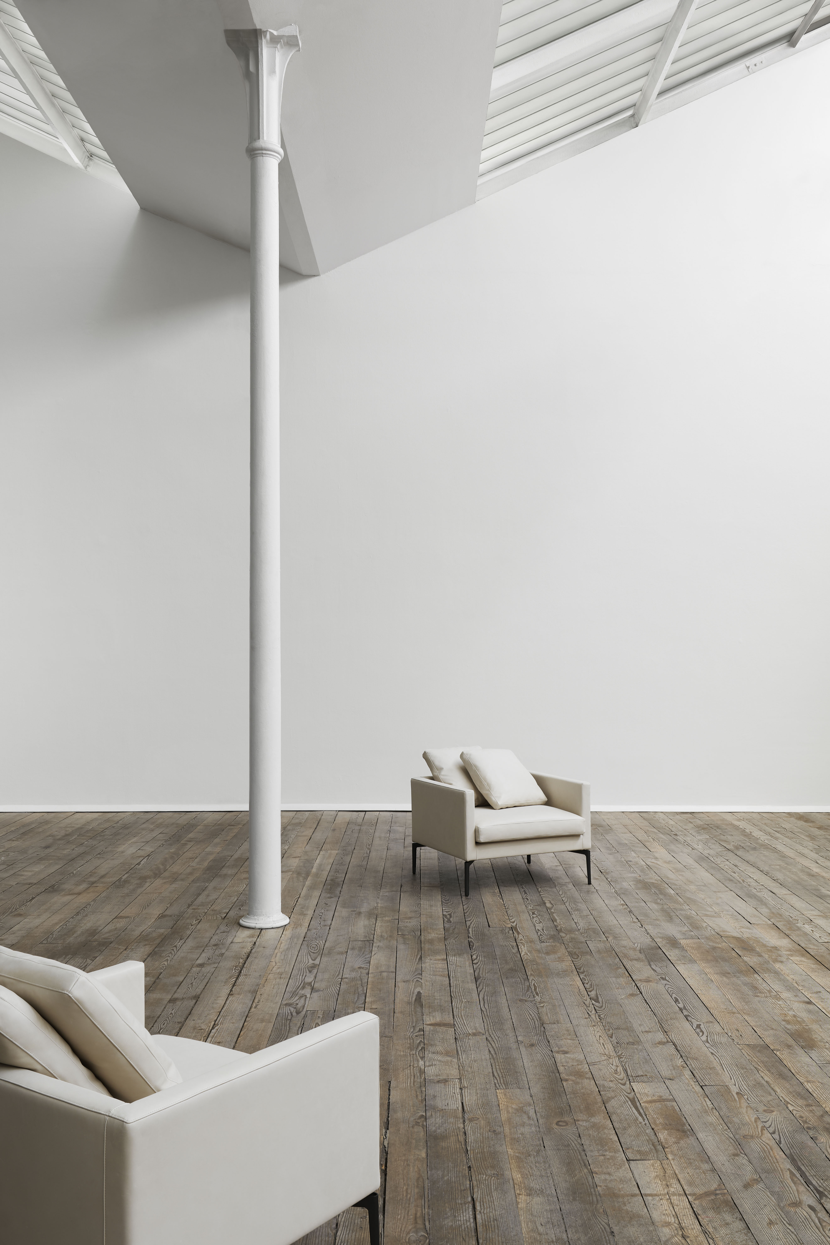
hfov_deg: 38.9
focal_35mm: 34
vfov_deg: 55.8
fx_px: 1176
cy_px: 622
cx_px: 415
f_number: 11
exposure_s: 2
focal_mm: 34
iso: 50
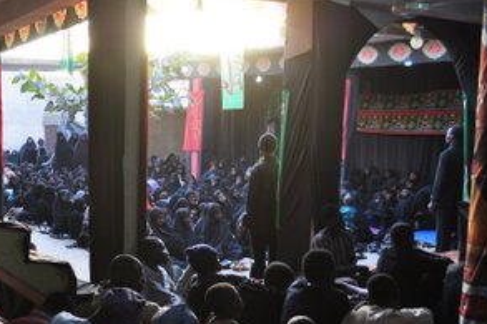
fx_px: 730
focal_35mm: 54
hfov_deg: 36.2
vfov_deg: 24.8
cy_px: 237
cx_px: 136
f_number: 3.8
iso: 400
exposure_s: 1/50
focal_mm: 22
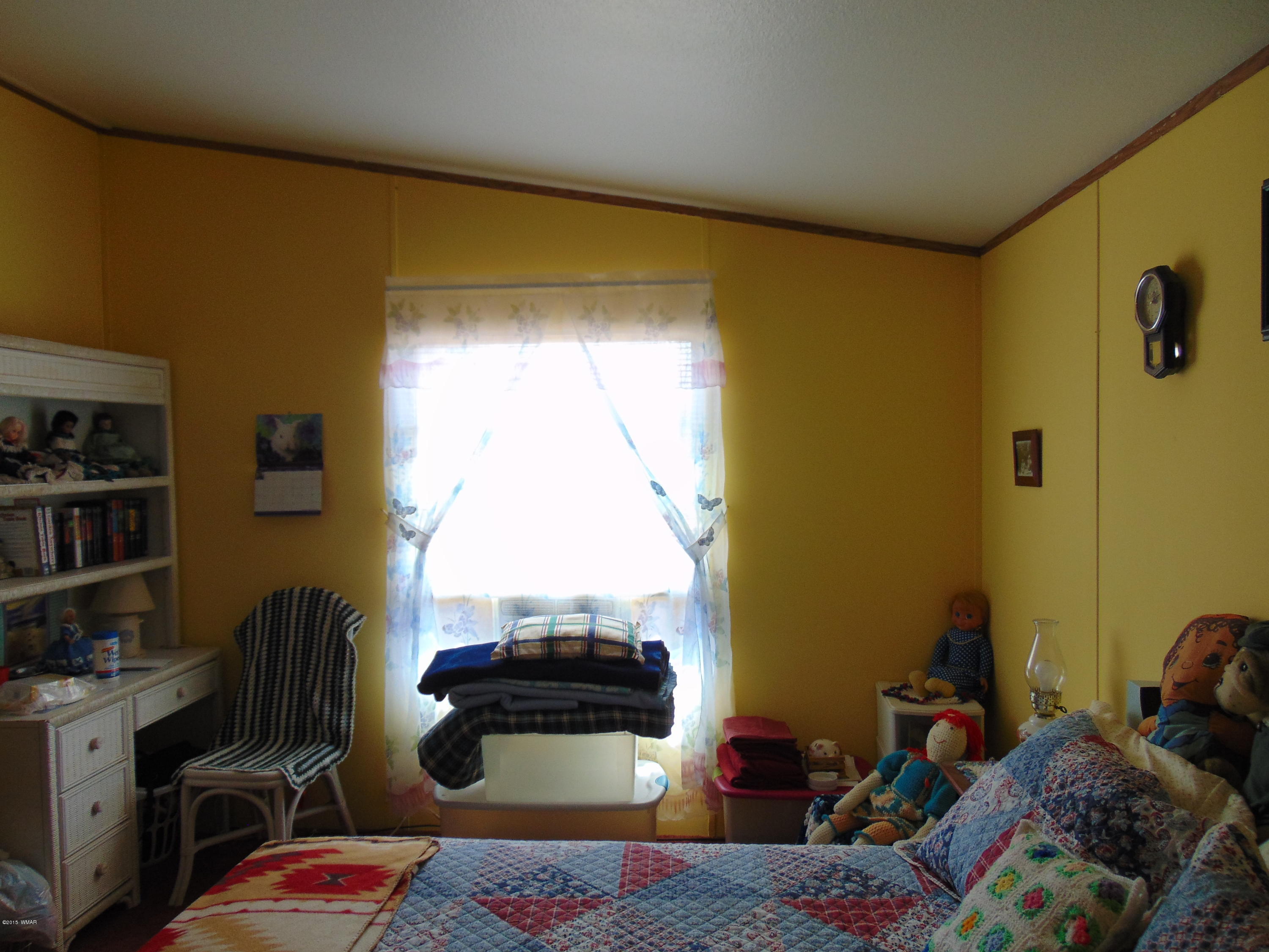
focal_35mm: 25
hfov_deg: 69.4
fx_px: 916
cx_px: 634
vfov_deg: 54.9
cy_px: 476
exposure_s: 1/60
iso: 80
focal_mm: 4.5
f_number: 3
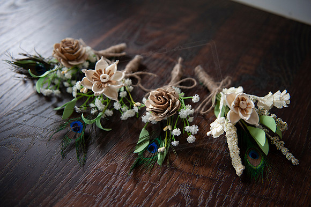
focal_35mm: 35
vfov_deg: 37.8
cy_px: 104
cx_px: 156
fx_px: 302
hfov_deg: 54.5
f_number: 2.8
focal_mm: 35
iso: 400
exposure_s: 1/400
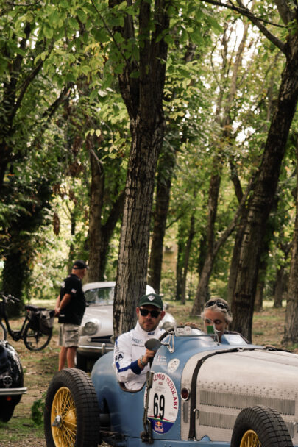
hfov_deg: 13.7
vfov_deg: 20.6
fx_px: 1230
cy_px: 291
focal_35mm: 99
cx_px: 267
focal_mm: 43
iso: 100
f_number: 4
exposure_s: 1/60
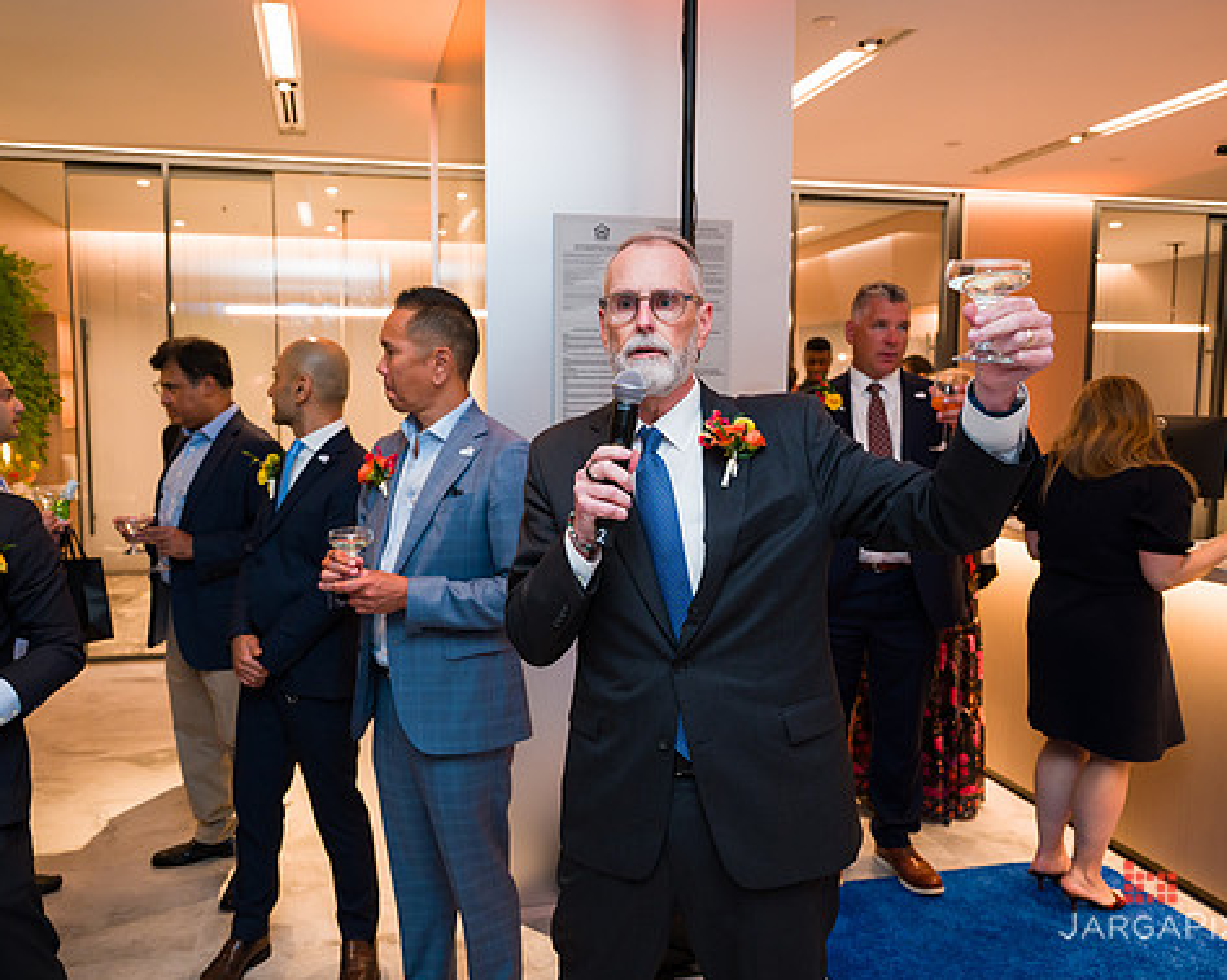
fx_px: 1016
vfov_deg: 51.5
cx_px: 555
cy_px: 495
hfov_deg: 62.1
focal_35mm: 28
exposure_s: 1/160
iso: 800
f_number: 3.2
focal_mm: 24
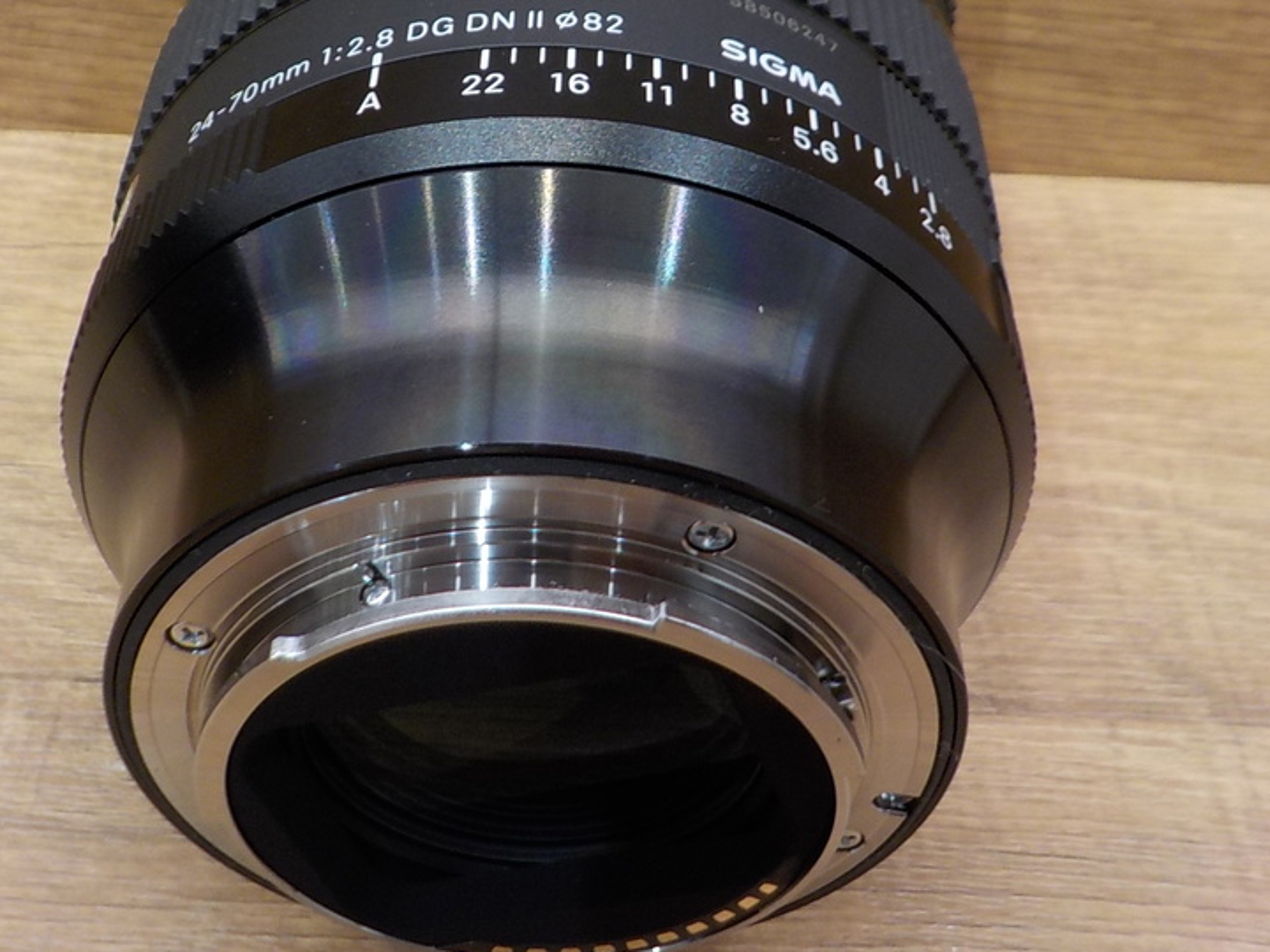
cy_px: 286
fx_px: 1834
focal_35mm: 50
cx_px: 561
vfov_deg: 28.8
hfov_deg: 38.1
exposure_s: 1/30
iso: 125
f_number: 3.3
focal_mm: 4.1
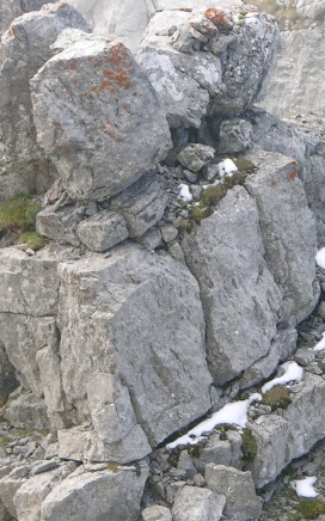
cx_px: 172
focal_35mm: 299
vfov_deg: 7.0
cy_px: 269
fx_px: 4243
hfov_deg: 4.4
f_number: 3.7
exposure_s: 1/133
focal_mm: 29.5
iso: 50
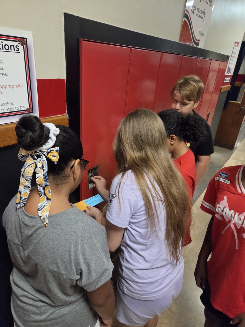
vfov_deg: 73.9
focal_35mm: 23
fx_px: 217
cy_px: 164
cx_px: 122
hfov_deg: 58.9
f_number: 1.8
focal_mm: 5.4
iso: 1250
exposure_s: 1/120
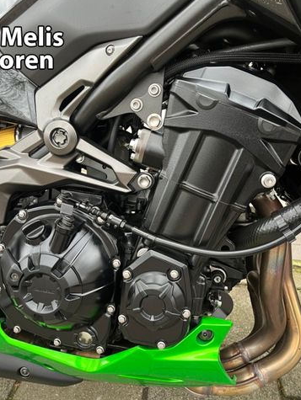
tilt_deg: -23.1
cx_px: 135
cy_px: 199
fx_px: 405
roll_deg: -1.0
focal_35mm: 35
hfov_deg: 40.7
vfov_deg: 52.6
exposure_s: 1/82
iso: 125
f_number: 1.6
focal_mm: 5.1
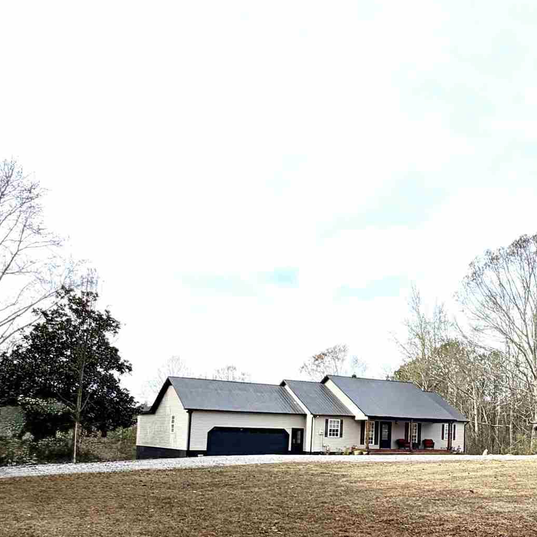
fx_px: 649
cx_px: 508
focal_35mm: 37
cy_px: 405
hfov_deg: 40.6
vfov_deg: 43.4
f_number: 2.2
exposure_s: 1/809
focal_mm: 2.22
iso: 20
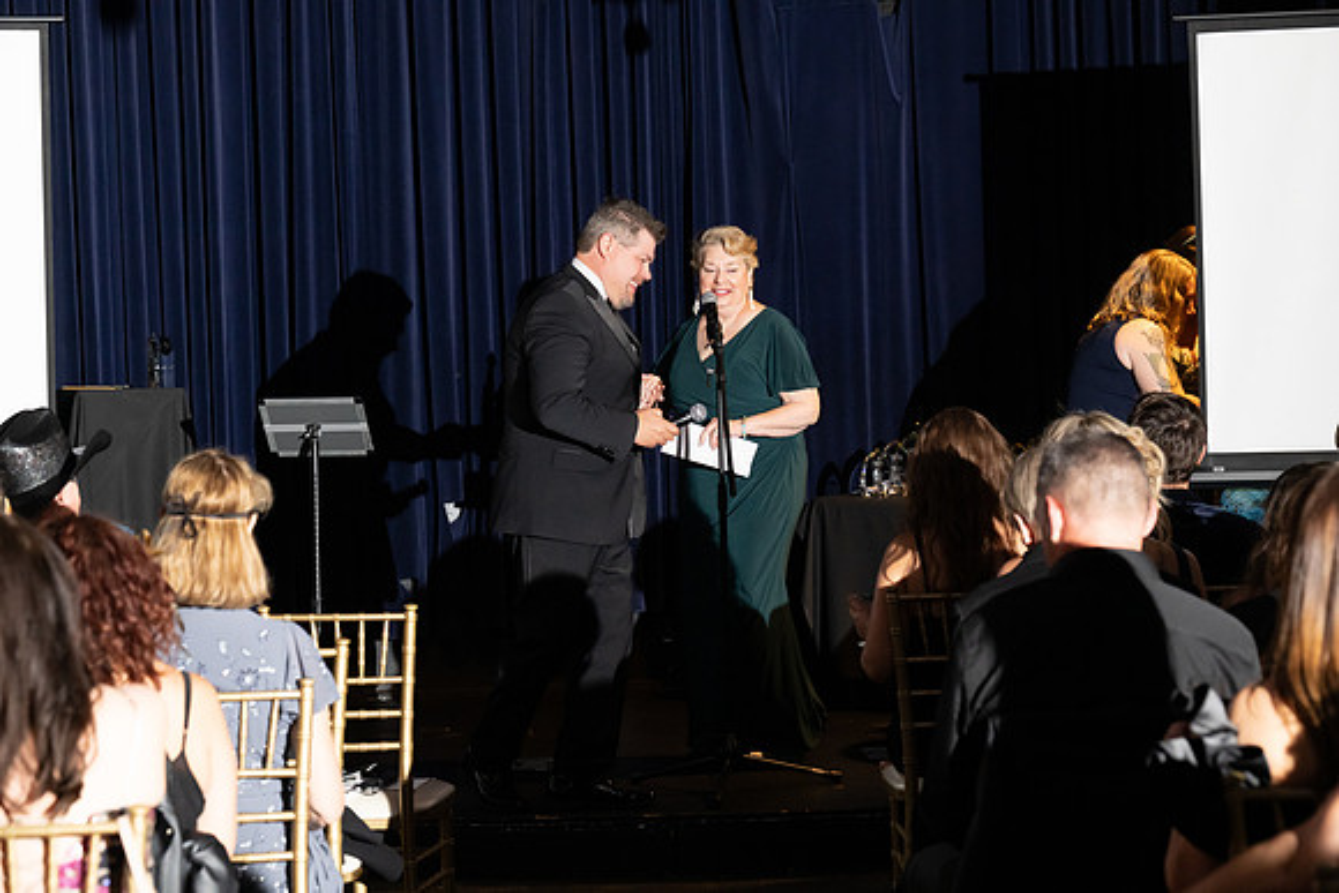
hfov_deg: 23.1
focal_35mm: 88
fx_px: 3274
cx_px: 670
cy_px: 446
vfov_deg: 15.5
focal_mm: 88
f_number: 5
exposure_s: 1/200
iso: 2500
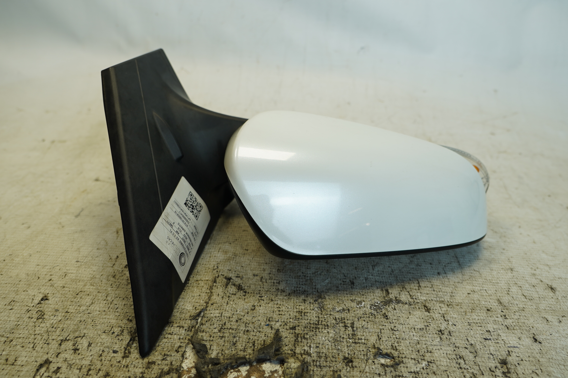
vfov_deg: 51.2
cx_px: 284
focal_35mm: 25
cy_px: 189
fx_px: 394
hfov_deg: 71.6
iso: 125
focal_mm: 17
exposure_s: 1/60
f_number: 4
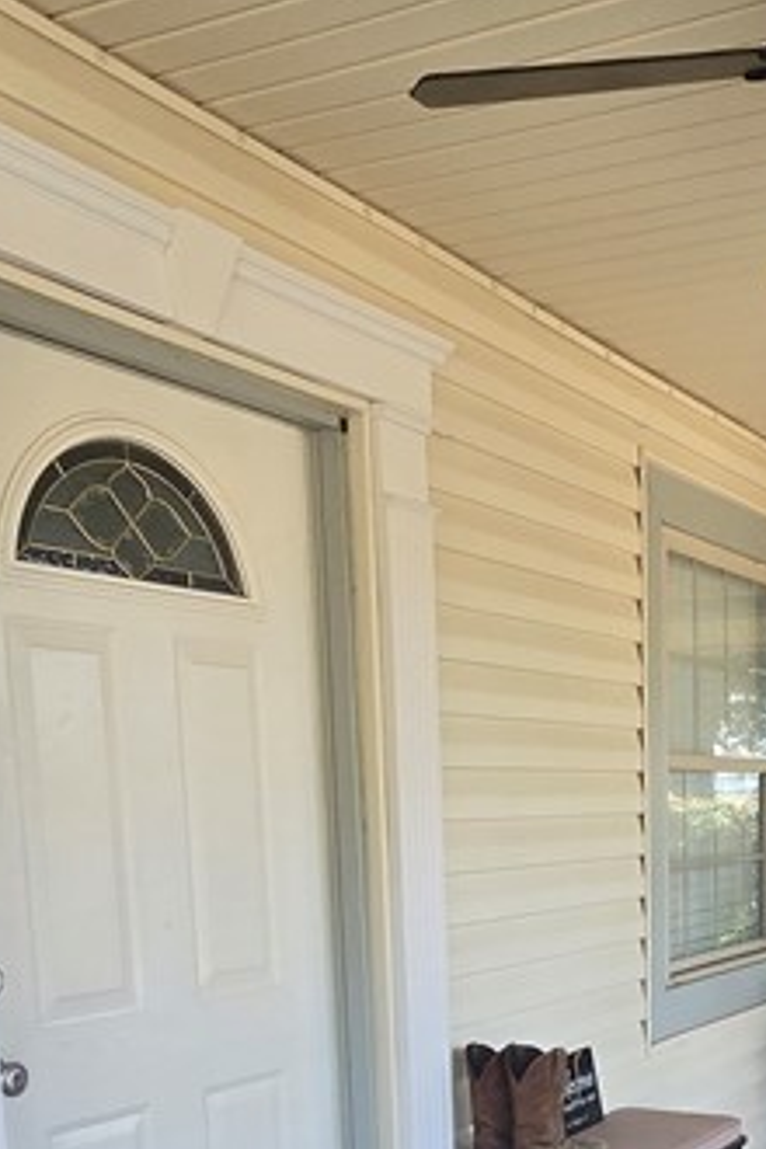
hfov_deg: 30.5
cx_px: 693
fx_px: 1340
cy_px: 1041
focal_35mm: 42
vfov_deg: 42.4
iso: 80
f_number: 2.2
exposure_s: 1/120
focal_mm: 2.2
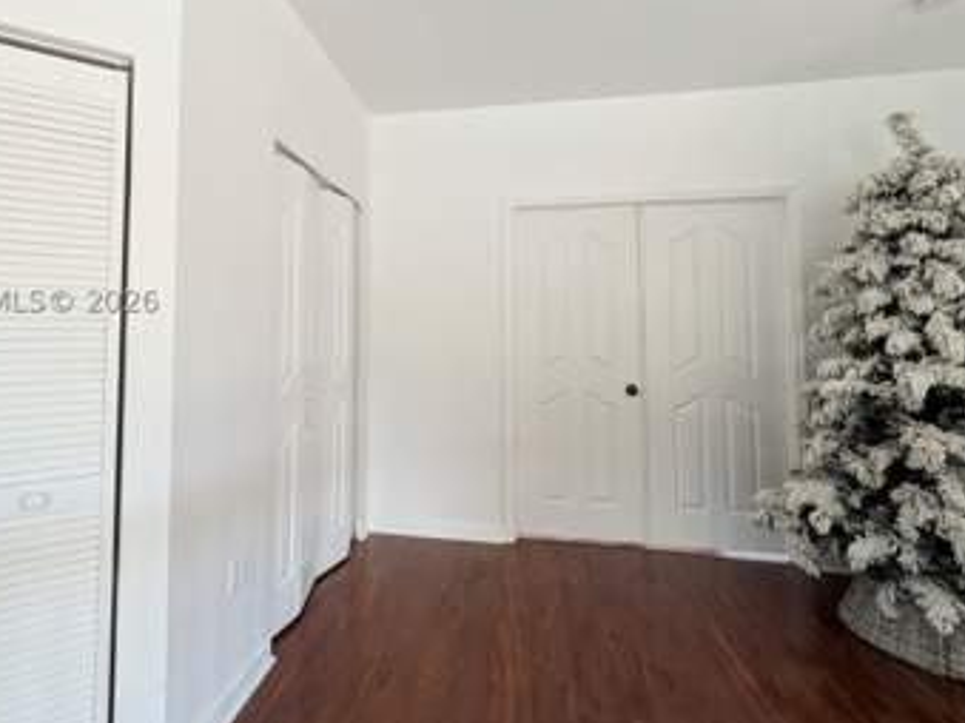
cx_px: 418
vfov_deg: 74.1
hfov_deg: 90.5
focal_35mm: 17
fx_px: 474
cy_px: 299
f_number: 1.7
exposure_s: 1/58.2
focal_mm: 2.02
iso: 211
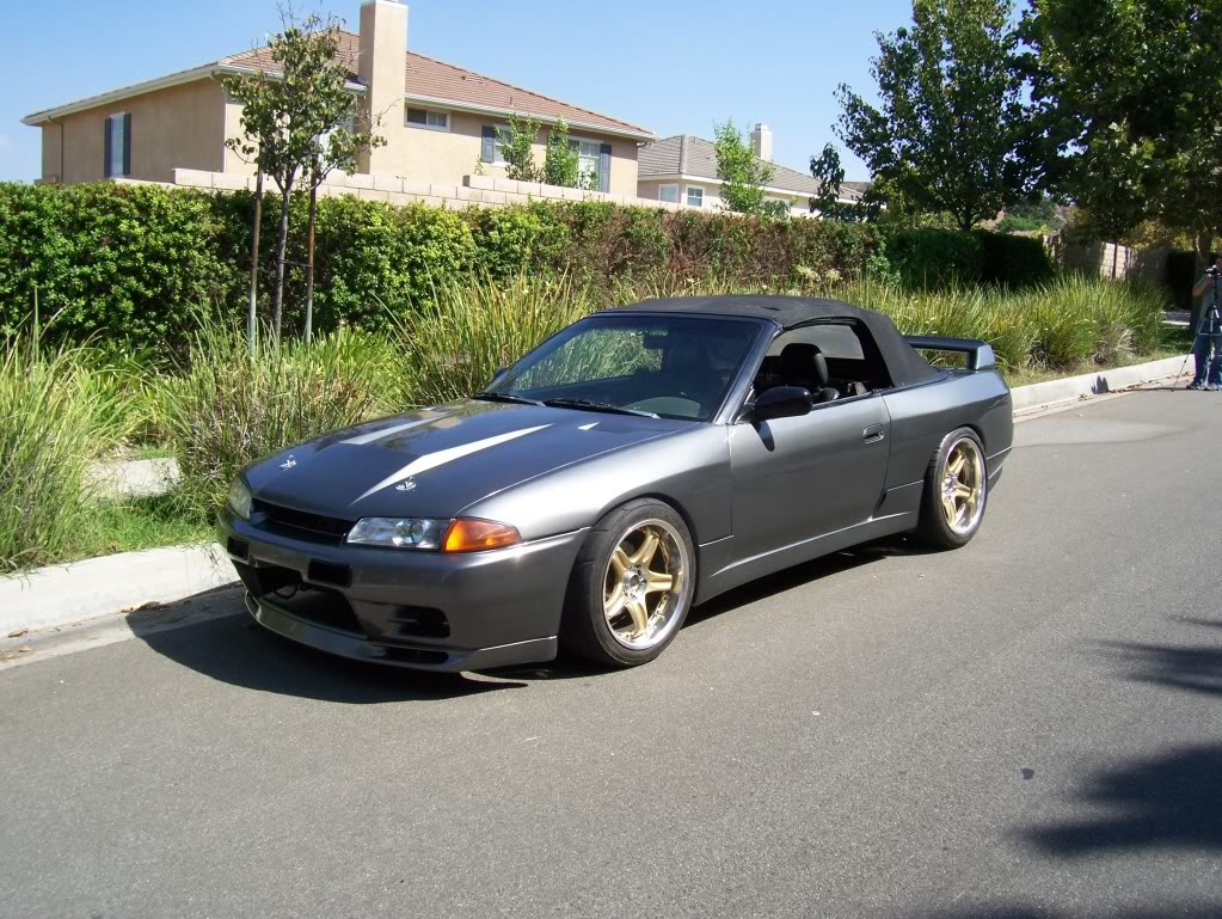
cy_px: 460
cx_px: 611
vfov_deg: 41.8
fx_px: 1201
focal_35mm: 34
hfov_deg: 53.9
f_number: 5.1
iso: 80
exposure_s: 1/400
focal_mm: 5.6
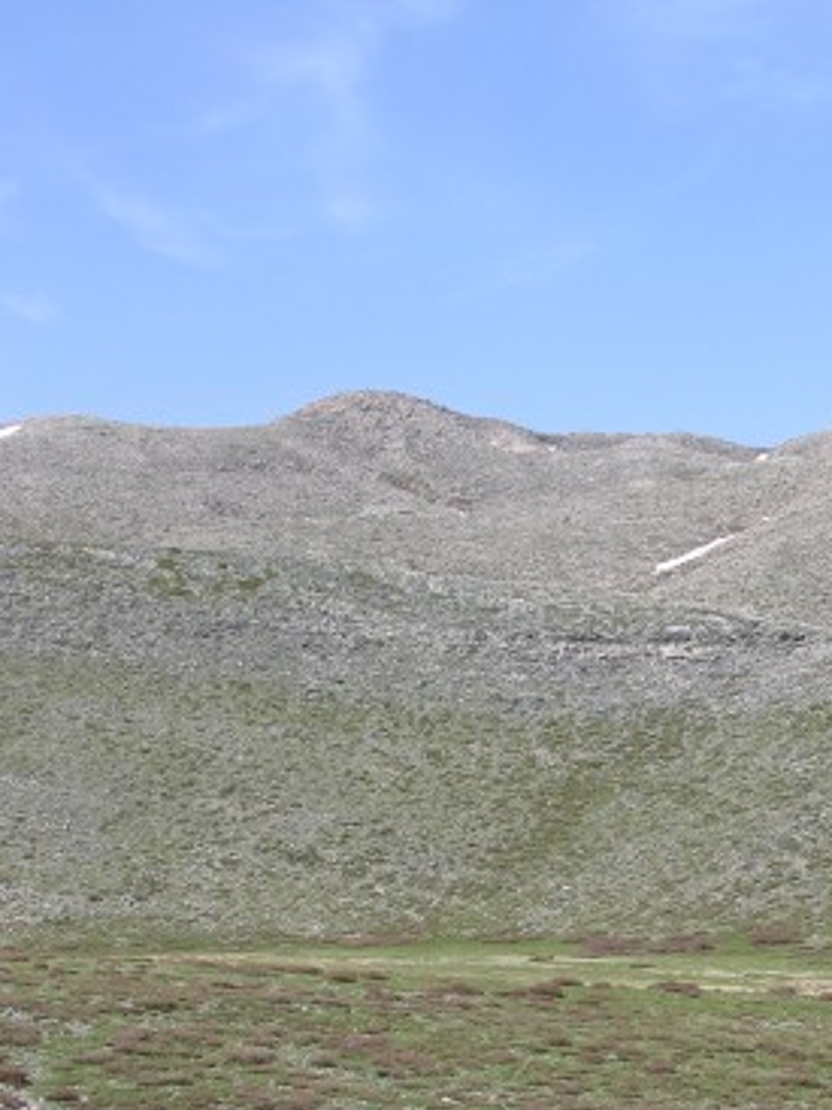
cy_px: 771
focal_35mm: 88
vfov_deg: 22.1
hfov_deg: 16.5
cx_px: 799
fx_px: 2822
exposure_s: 1/193
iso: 50
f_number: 5.8
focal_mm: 10.7
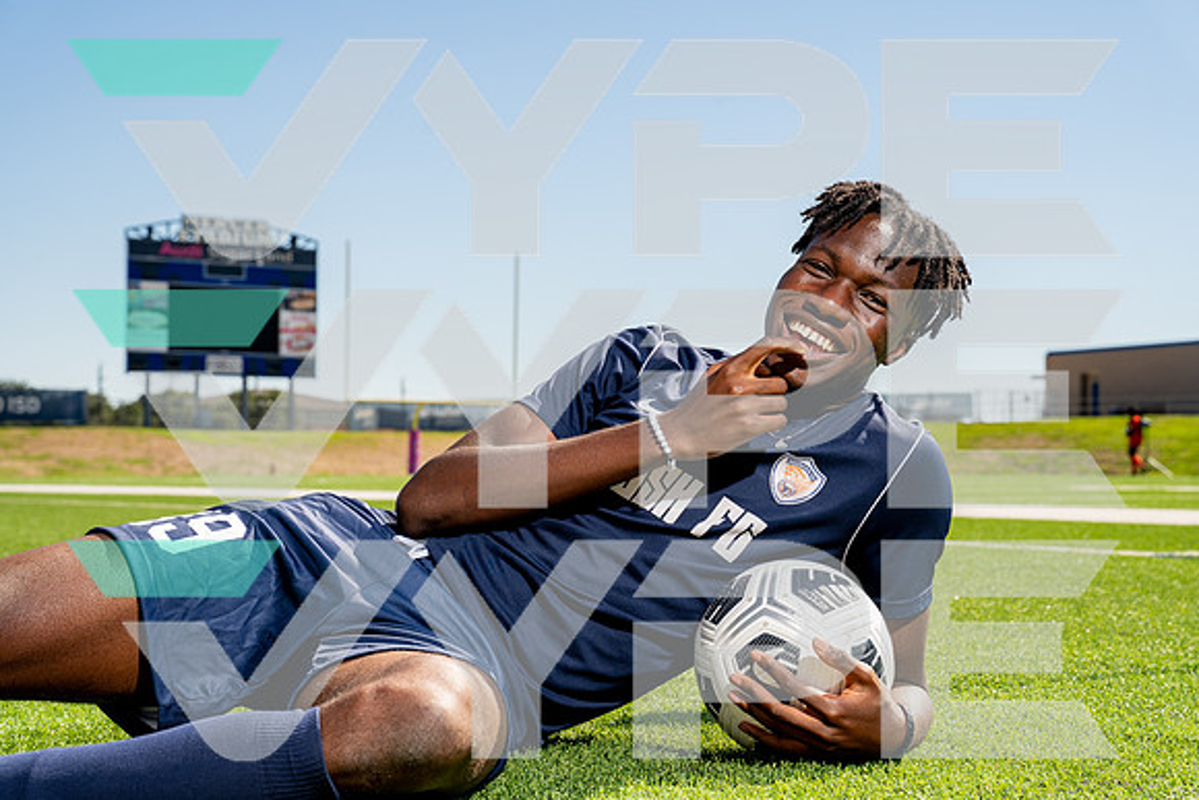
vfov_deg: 19.5
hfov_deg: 28.8
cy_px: 400
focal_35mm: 70
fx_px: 2332
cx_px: 600
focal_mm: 70
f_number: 8
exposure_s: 1/250
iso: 100
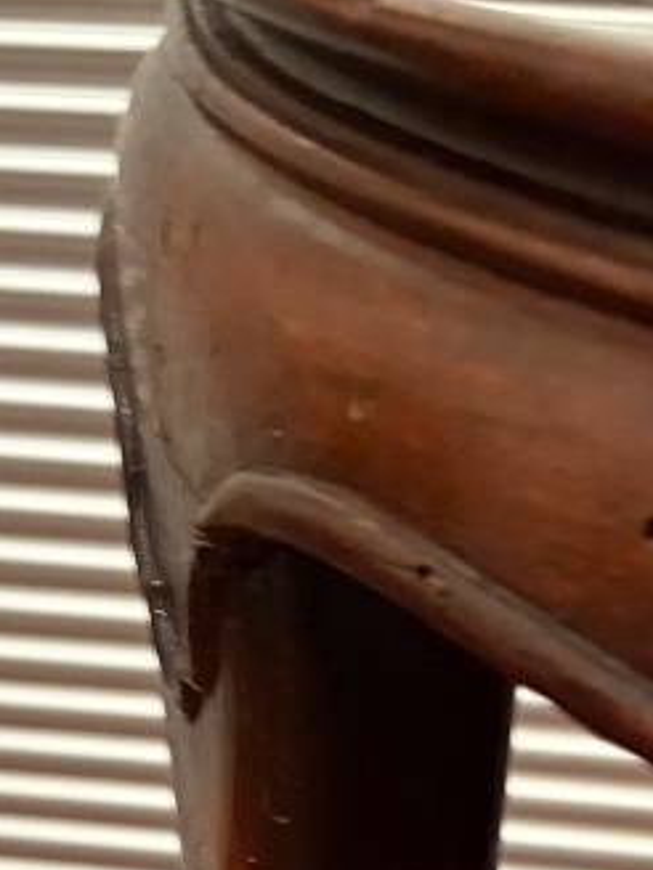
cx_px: 703
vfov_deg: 17.5
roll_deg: -0.1
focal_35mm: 95
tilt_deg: -38.9
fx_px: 2389
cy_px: 1477
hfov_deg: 15.2
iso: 500
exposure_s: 1/25
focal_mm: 5.96
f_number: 1.6
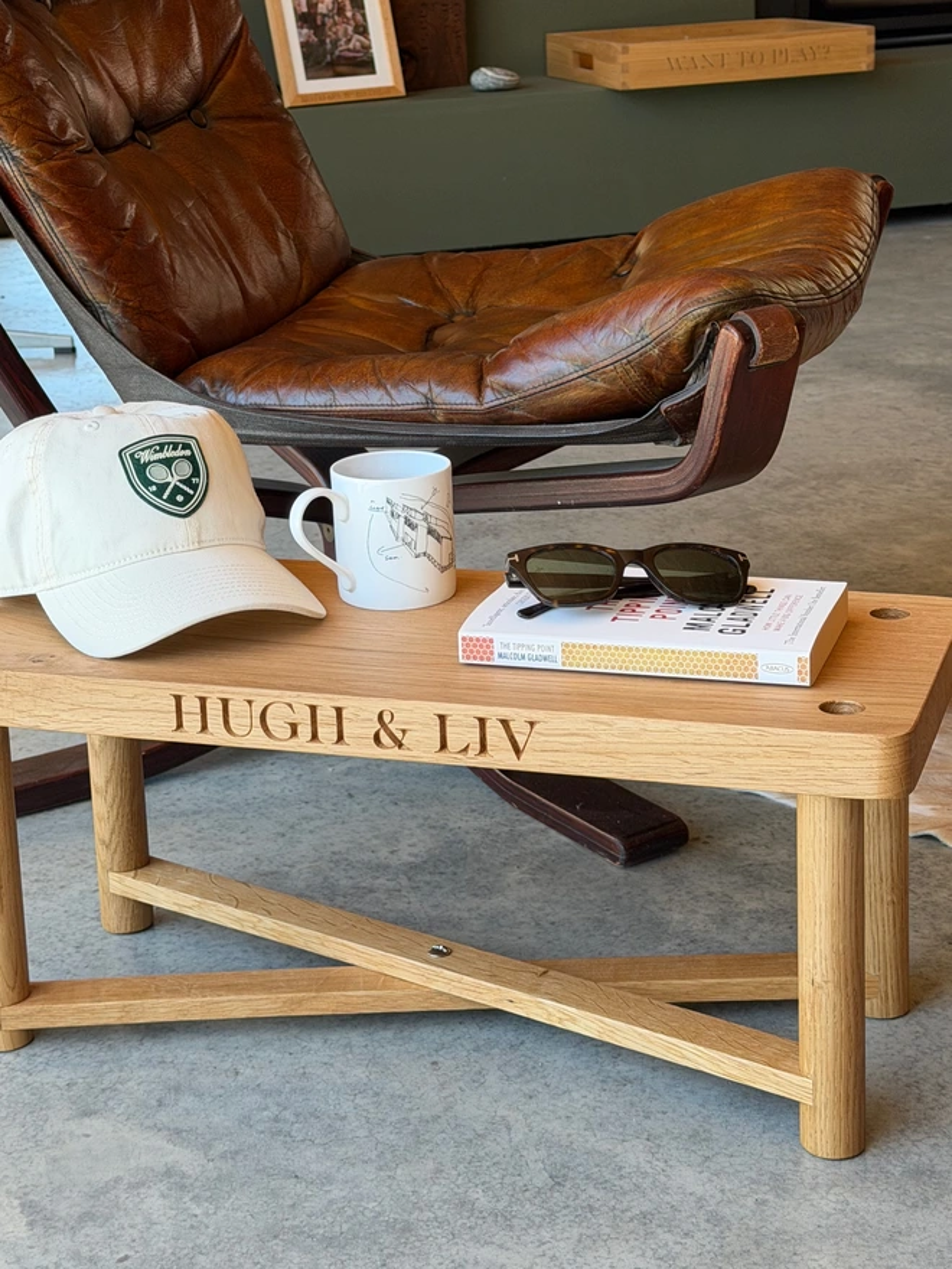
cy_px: 634
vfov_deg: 39.7
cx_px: 476
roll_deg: +1.9
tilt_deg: -14.4
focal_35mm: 48
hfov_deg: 30.3
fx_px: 1760
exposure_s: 1/257
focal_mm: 6.76
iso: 64
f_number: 1.78
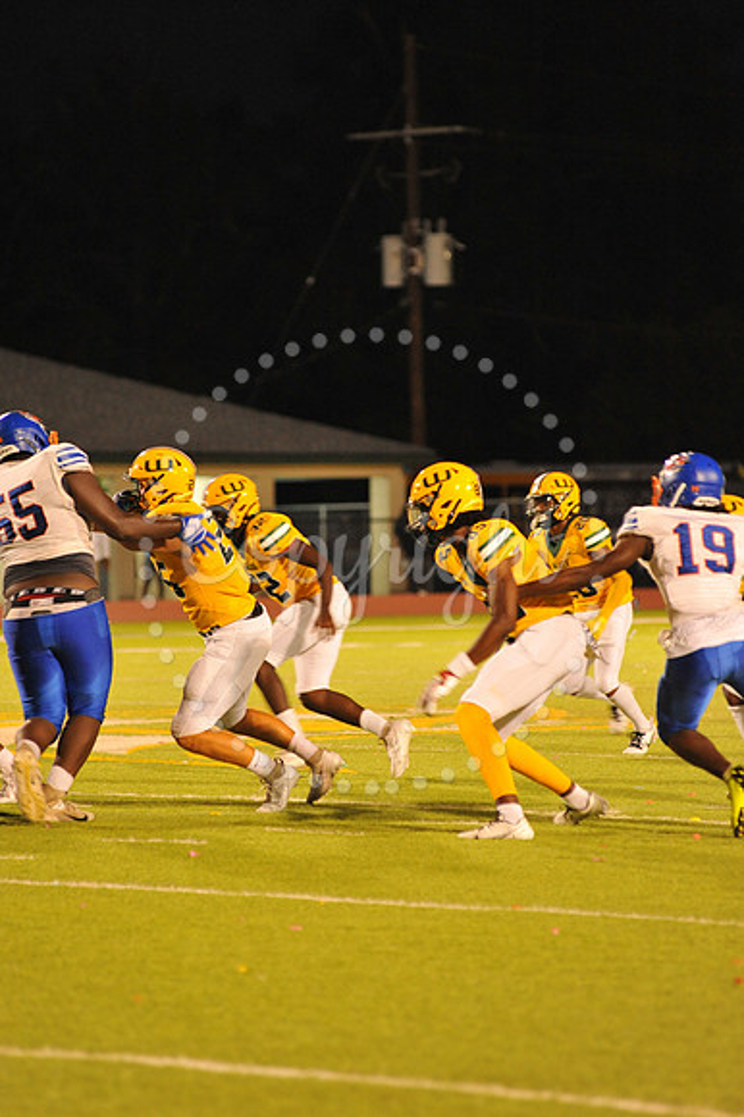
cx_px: 372
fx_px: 6207
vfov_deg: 10.3
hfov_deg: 6.9
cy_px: 558
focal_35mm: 200
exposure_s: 1/160
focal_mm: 200
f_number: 4
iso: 3200
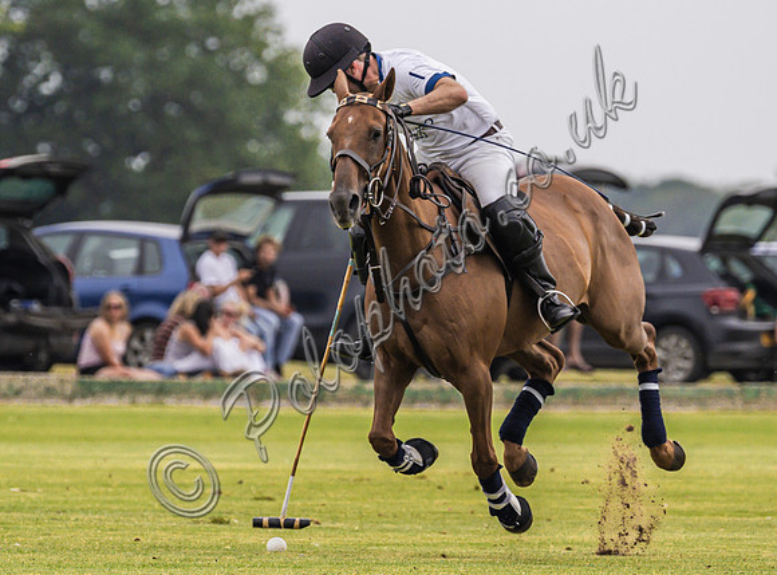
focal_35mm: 674
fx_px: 15054
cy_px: 292
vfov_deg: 2.2
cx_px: 401
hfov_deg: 3.0
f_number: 5.3
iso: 800
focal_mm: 280
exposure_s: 1/1600
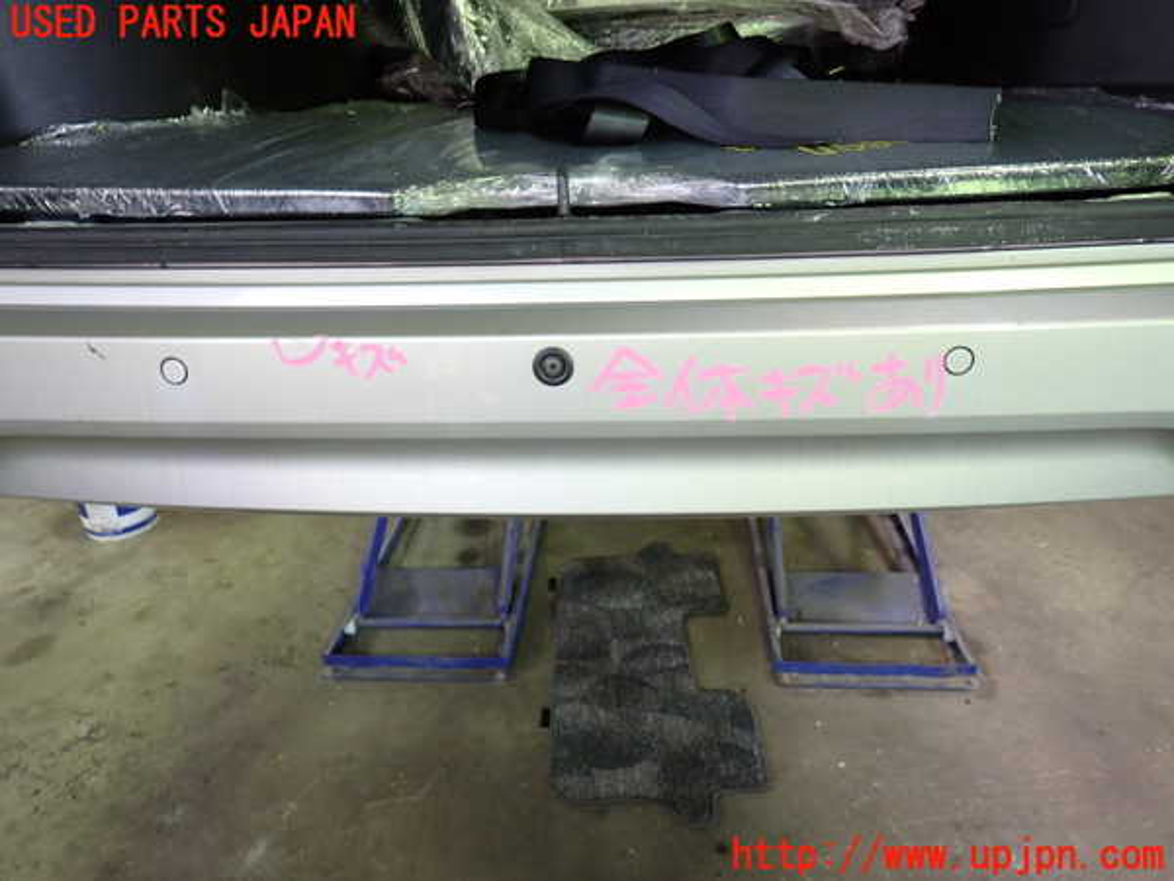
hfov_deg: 69.4
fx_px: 848
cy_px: 440
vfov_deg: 54.9
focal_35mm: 25
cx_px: 587
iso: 200
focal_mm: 4.5
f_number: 2
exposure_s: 1/30
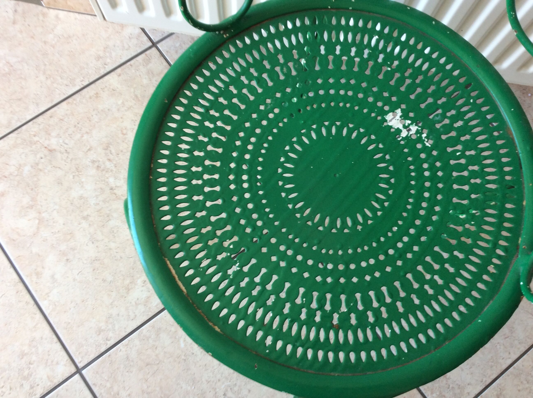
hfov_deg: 56.9
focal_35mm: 32
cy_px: 199
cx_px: 266
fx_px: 492
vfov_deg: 44.1
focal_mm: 3.3
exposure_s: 1/33
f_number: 2.4
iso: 32
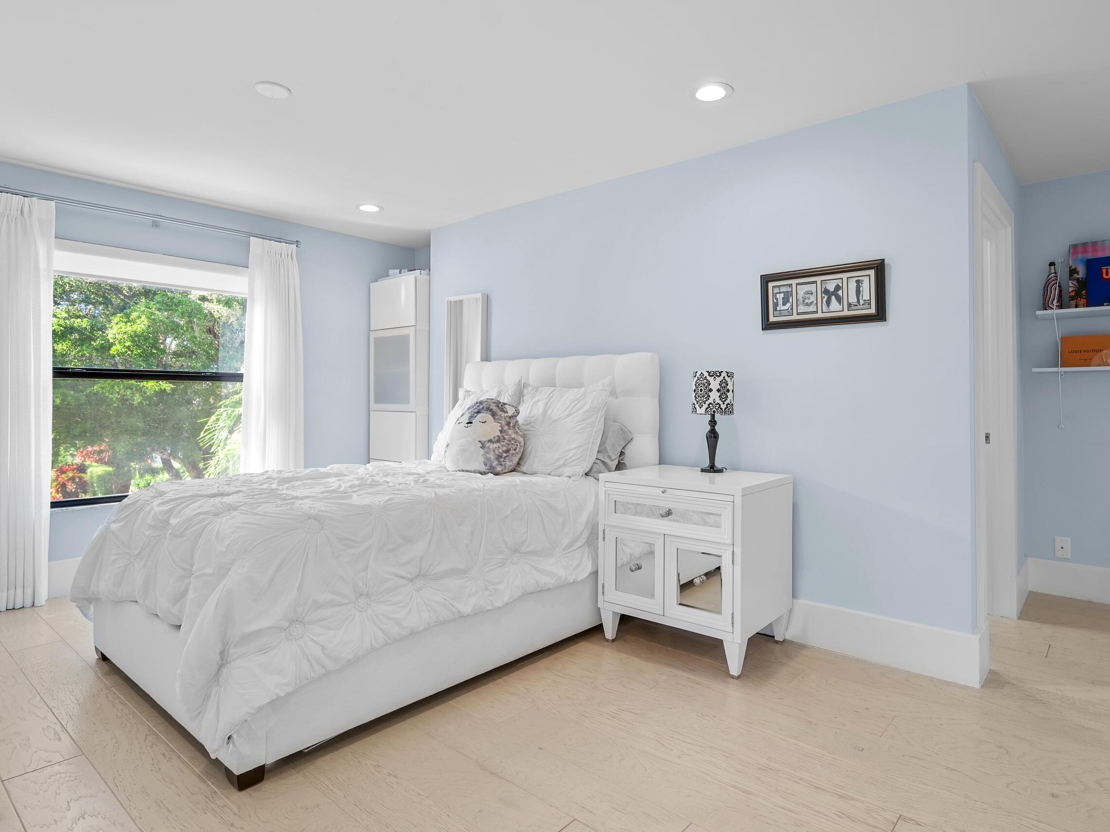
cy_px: 447
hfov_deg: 82.6
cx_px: 602
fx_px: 629
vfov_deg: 66.8
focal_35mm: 20
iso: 100
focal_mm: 15.5
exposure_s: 1/6
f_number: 9
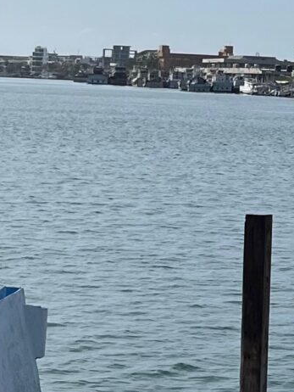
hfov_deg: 9.8
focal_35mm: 144
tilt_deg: +0.9
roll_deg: -1.9
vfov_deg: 13.5
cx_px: 508
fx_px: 1629
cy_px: 11
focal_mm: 5.1
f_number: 1.6
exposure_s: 1/9901
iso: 50
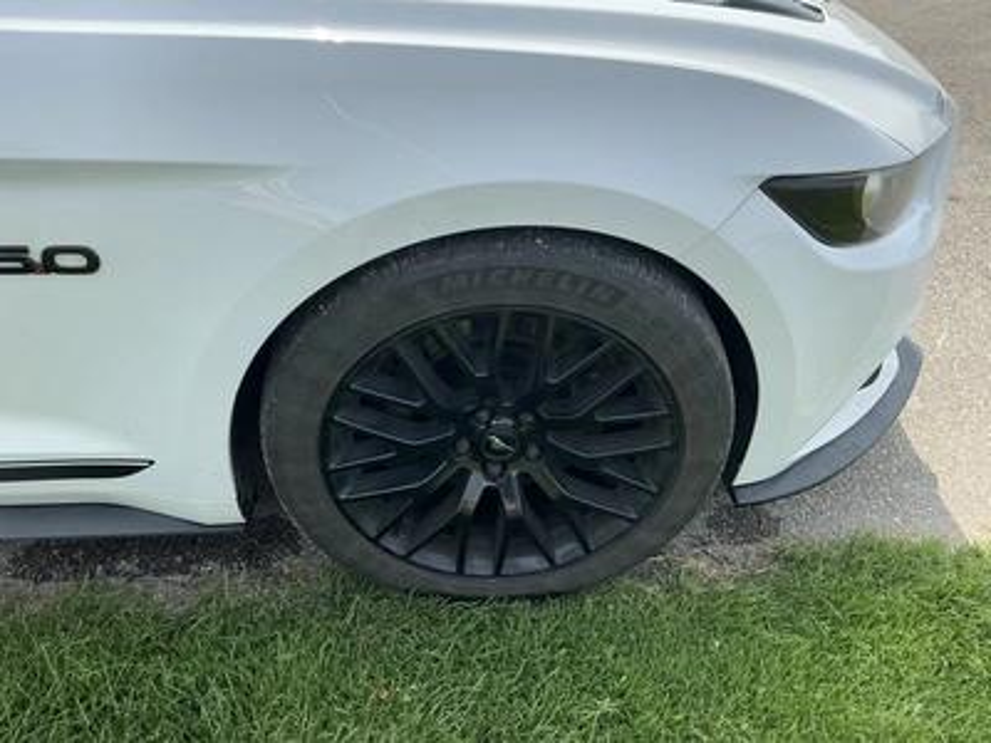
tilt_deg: -34.3
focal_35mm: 28
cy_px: 372
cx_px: 496
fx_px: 802
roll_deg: -3.7
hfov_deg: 63.4
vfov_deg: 49.7
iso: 25
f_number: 1.8
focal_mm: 3
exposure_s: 1/898
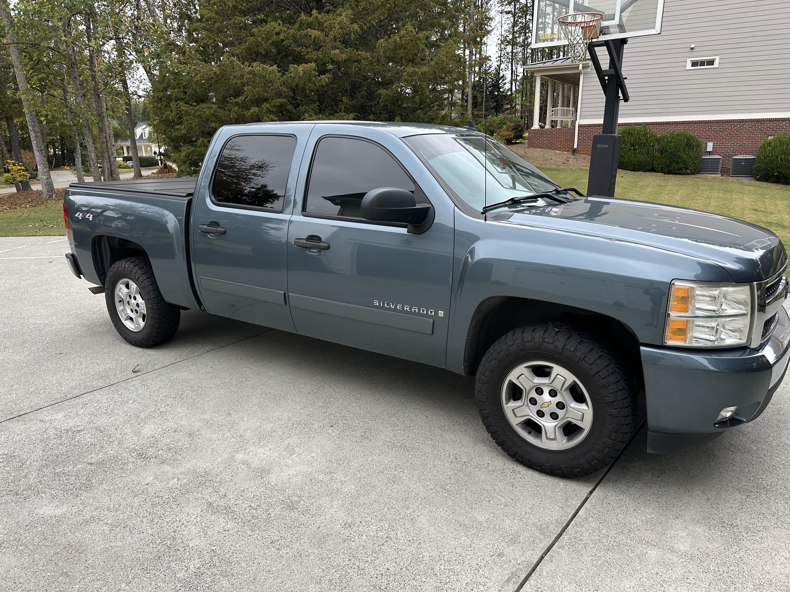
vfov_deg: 56.8
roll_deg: +1.0
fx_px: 548
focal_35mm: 24
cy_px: 296
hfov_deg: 71.6
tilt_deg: -14.8
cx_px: 395
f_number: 1.78
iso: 80
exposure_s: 1/477
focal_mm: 6.86
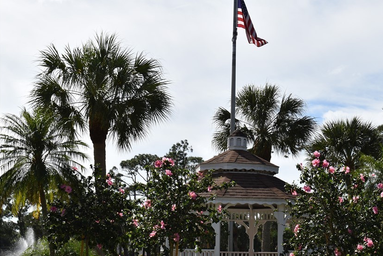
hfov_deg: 25.5
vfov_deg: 17.3
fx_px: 841
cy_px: 161
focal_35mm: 79
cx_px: 251
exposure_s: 1/200
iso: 100
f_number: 13
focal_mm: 40
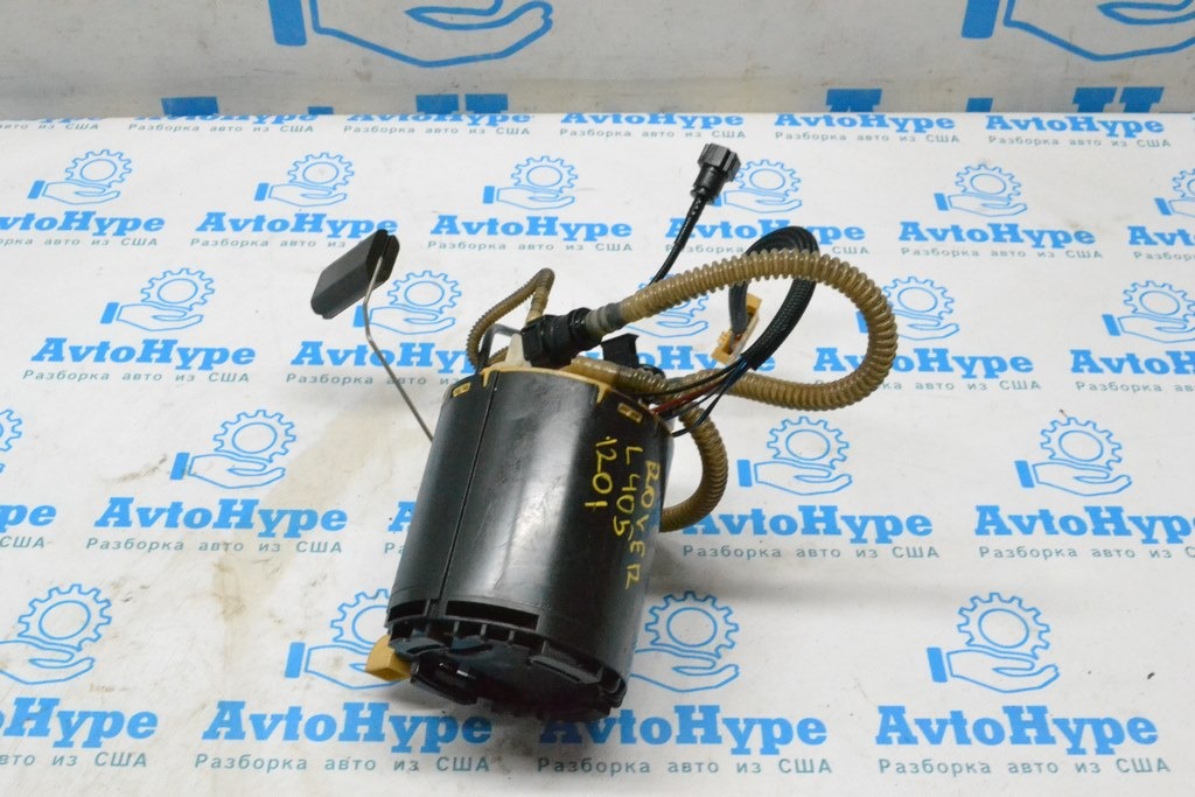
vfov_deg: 31.9
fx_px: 1394
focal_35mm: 42
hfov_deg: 46.4
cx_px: 598
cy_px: 398
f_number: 11
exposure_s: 1/160
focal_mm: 28
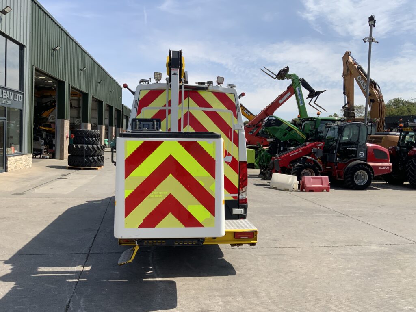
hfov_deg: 61.7
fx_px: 349
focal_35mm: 29
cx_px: 208
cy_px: 156
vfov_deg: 48.2
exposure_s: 1/2320
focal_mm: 3
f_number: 1.8
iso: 16
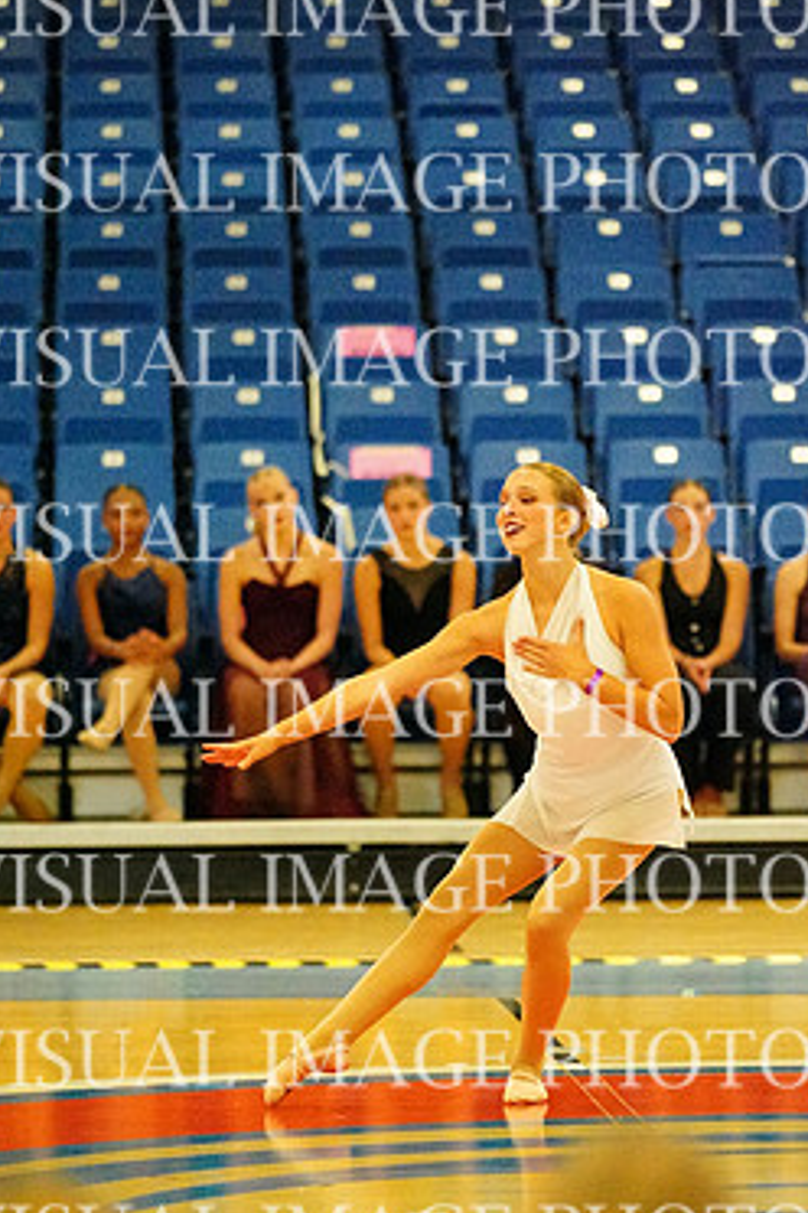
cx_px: 516
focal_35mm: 234
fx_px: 7877
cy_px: 796
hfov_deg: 5.9
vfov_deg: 8.8
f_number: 2.8
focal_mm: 150
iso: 25600
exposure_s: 1/1600
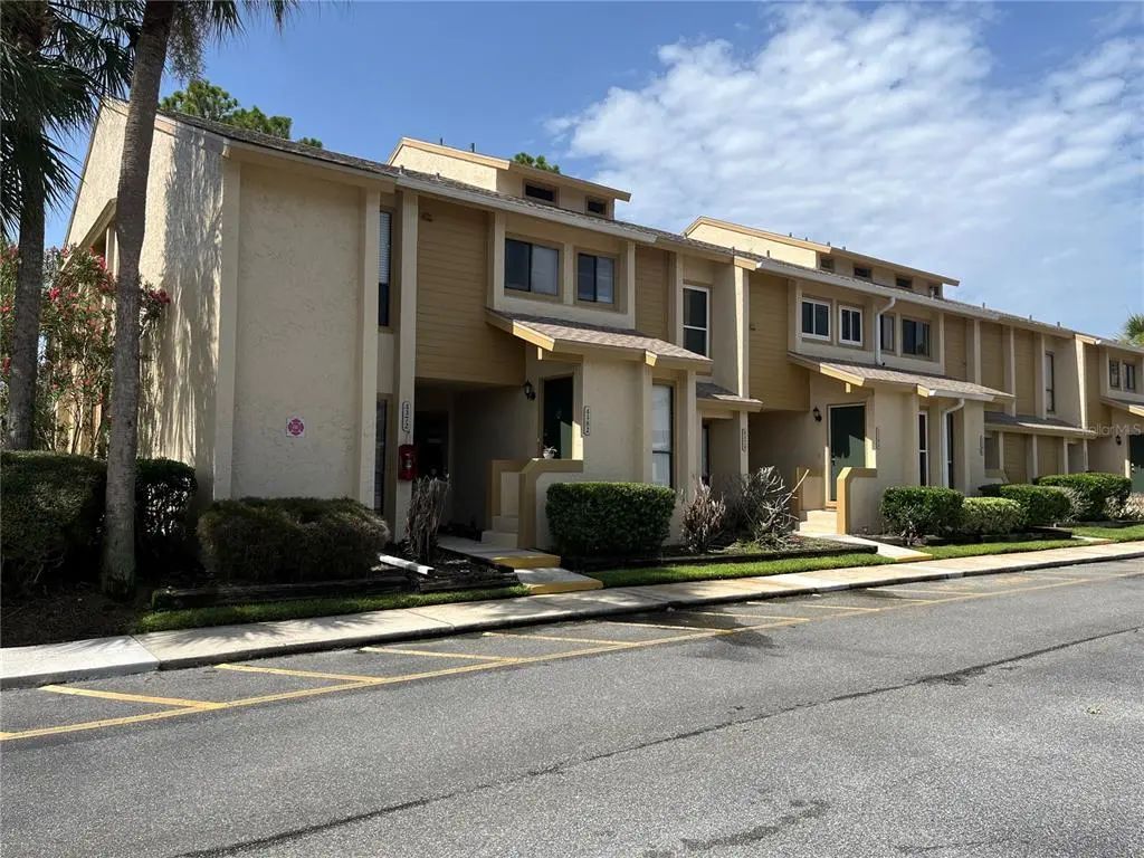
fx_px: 859
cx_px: 572
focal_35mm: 26
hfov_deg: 67.3
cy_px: 429
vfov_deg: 53.1
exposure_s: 1/3049
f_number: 1.6
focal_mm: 5.1
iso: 50
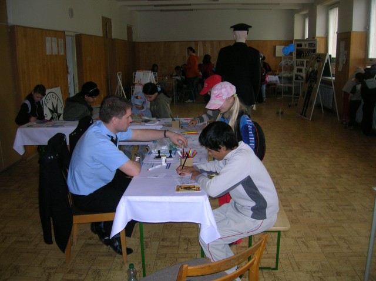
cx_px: 188
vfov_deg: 41.7
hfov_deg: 54.0
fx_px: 369
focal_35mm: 34
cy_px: 140
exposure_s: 1/60.1
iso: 87
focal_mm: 5.7
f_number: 2.9
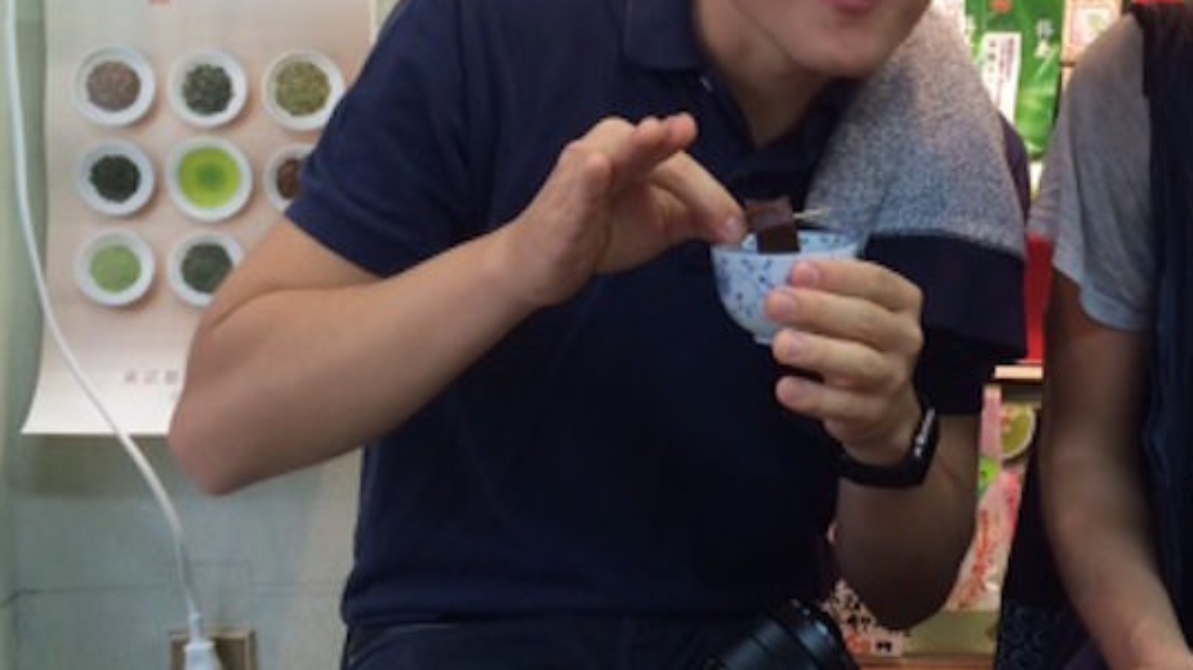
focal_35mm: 59
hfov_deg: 34.3
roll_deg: -0.1
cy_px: 151
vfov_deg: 20.2
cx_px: 962
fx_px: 1866
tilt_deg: -6.2
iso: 50
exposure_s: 1/30
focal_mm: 4.15
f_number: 2.2
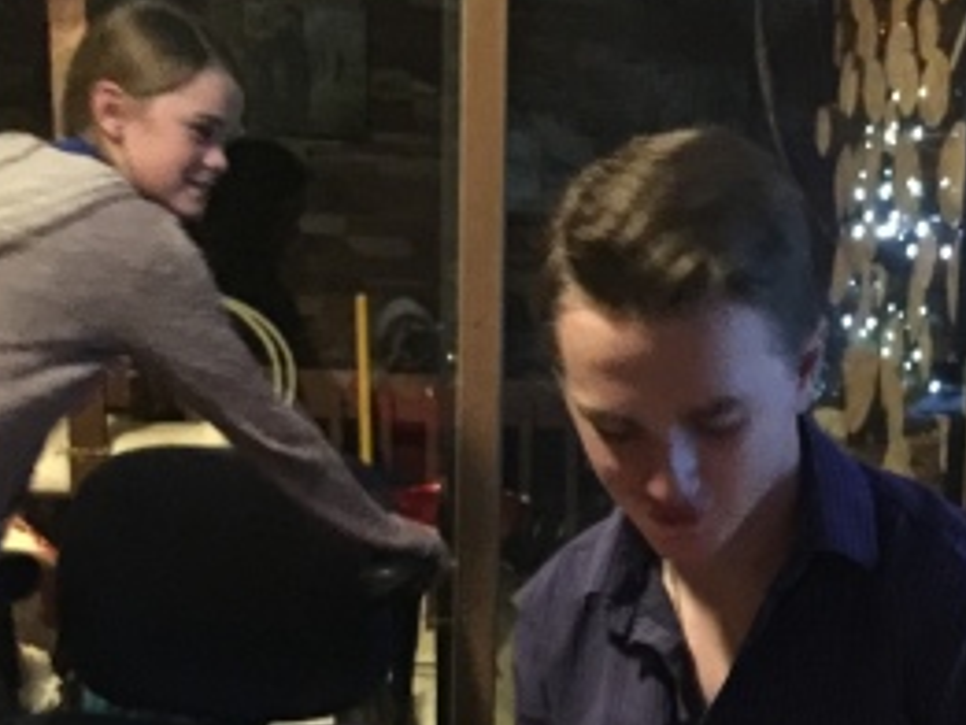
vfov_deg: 19.9
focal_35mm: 71
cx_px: 655
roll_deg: -2.1
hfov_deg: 27.2
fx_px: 1982
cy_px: 773
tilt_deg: -9.0
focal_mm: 4.15
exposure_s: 1/4
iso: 320
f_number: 2.2
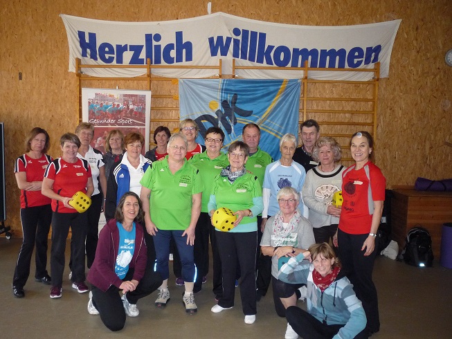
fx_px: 418
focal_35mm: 32
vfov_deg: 44.2
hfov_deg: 56.8
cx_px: 226
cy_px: 170
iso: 320
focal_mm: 5.2
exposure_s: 1/30
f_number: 3.3
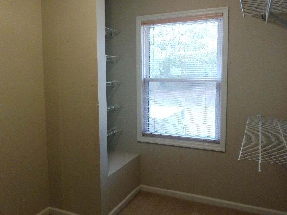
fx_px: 232
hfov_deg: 63.3
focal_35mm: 28
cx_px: 157
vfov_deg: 49.6
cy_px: 96
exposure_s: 1/20
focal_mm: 4.3
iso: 200
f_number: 3.1
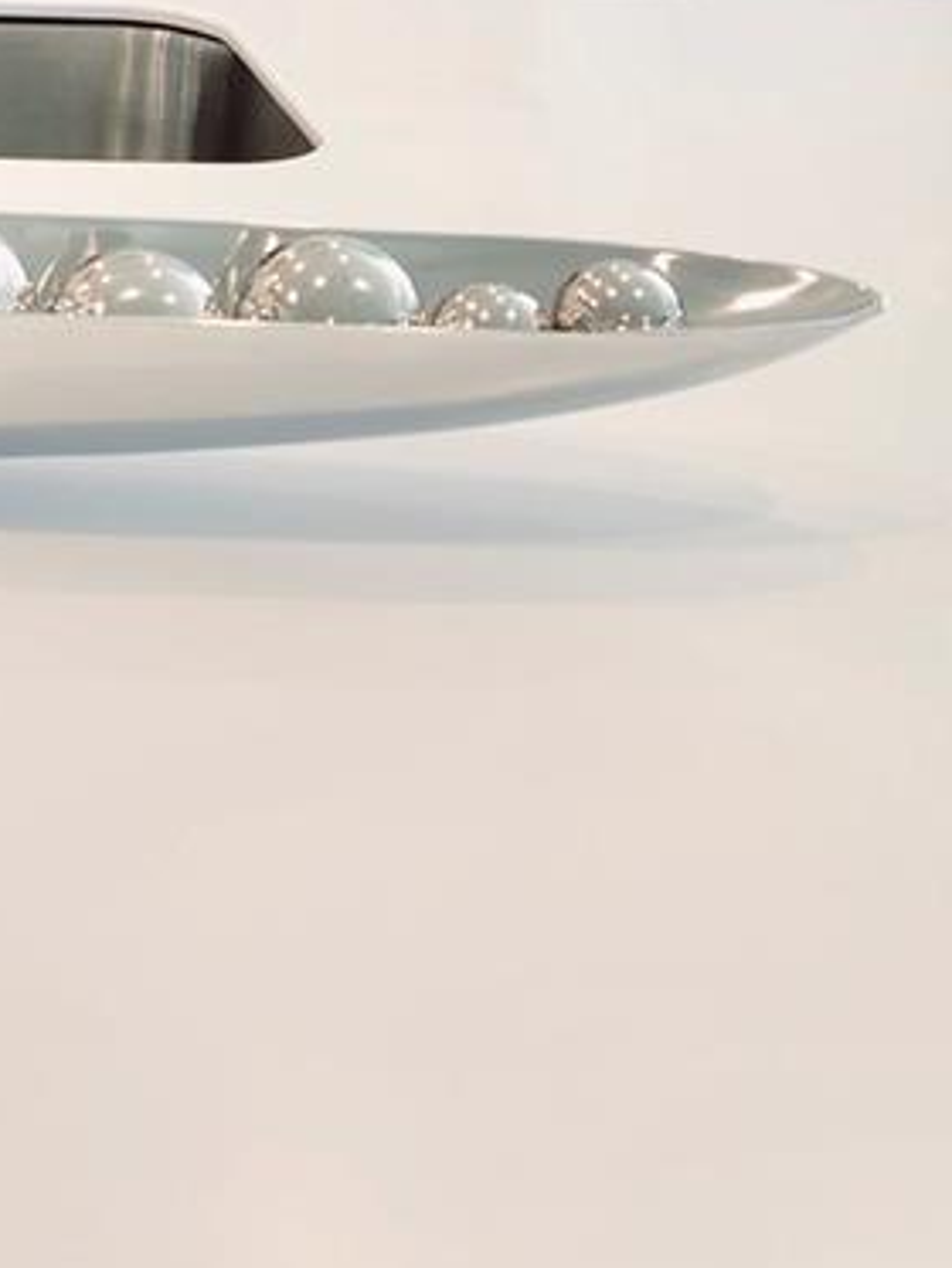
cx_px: -503
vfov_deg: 23.6
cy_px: -316
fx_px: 2712
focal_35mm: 74
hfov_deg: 17.7
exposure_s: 1/120
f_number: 1.8
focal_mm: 5.4
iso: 32
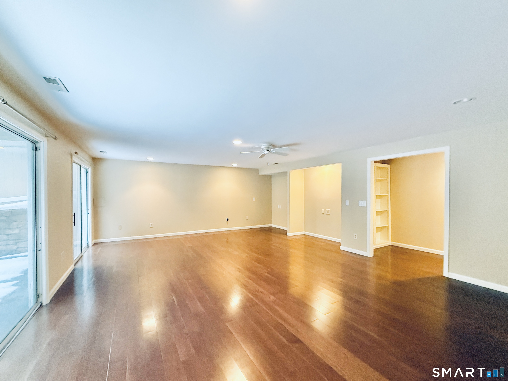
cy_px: 190
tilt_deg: +1.0
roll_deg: +0.1
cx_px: 254
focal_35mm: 14
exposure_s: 1/60
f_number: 2.2
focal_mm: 2.22
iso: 640
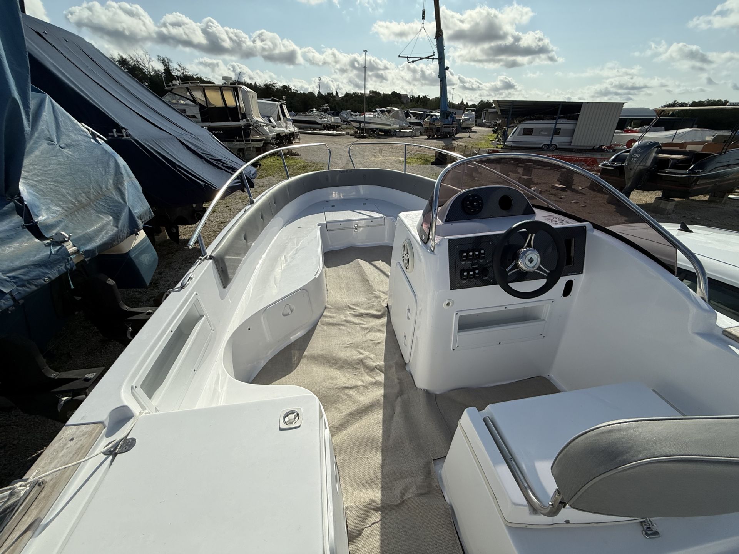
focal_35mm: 14
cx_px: 370
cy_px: 277
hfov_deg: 102.1
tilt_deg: -27.0
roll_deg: +0.3
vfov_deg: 85.7
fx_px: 299
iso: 50
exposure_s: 1/5155
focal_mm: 2.22
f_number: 2.2
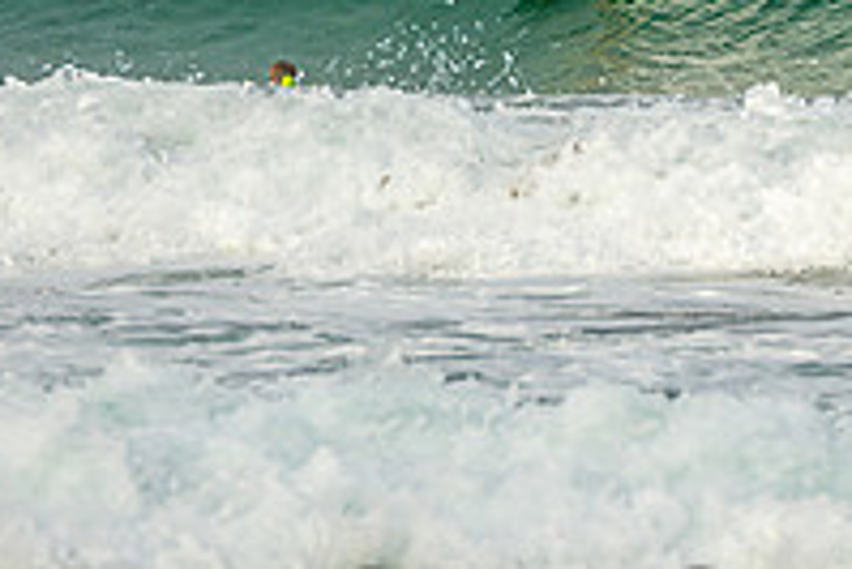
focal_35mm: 876
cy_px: -105
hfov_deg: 2.4
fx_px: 20746
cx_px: 664
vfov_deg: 1.6
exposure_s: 1/500
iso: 200
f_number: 5.6
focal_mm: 200
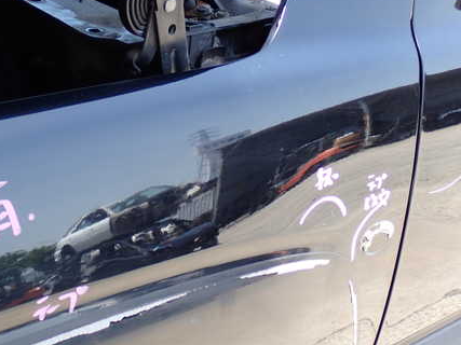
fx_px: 879
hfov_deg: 29.2
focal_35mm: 66
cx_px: 163
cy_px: 183
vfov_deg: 22.2
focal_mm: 8.4
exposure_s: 1/125
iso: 100
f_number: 3.1
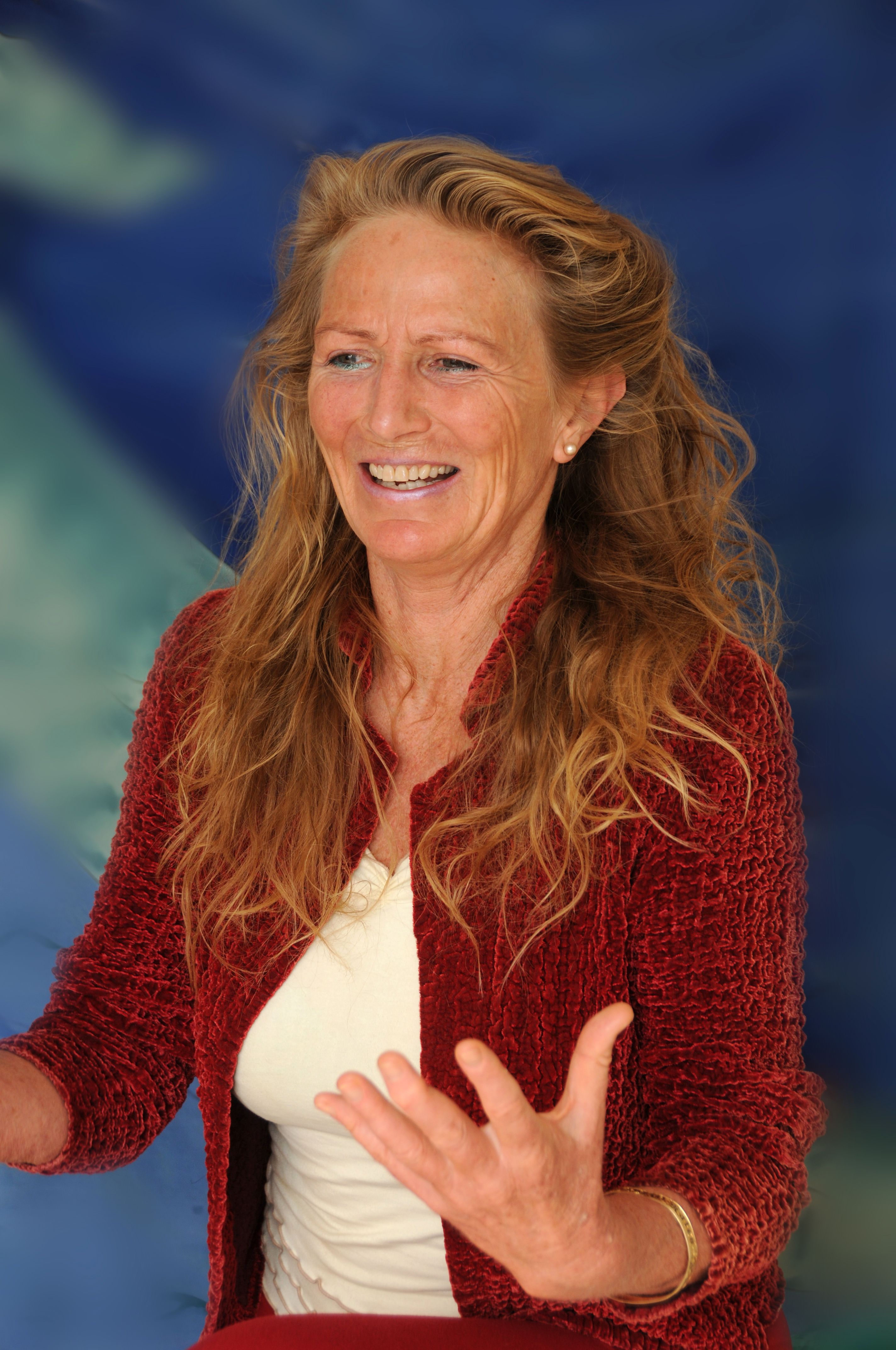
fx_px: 3144
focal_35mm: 84
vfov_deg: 24.2
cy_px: 675
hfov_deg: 16.2
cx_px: 448
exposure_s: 1/200
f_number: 7.1
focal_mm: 56
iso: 200
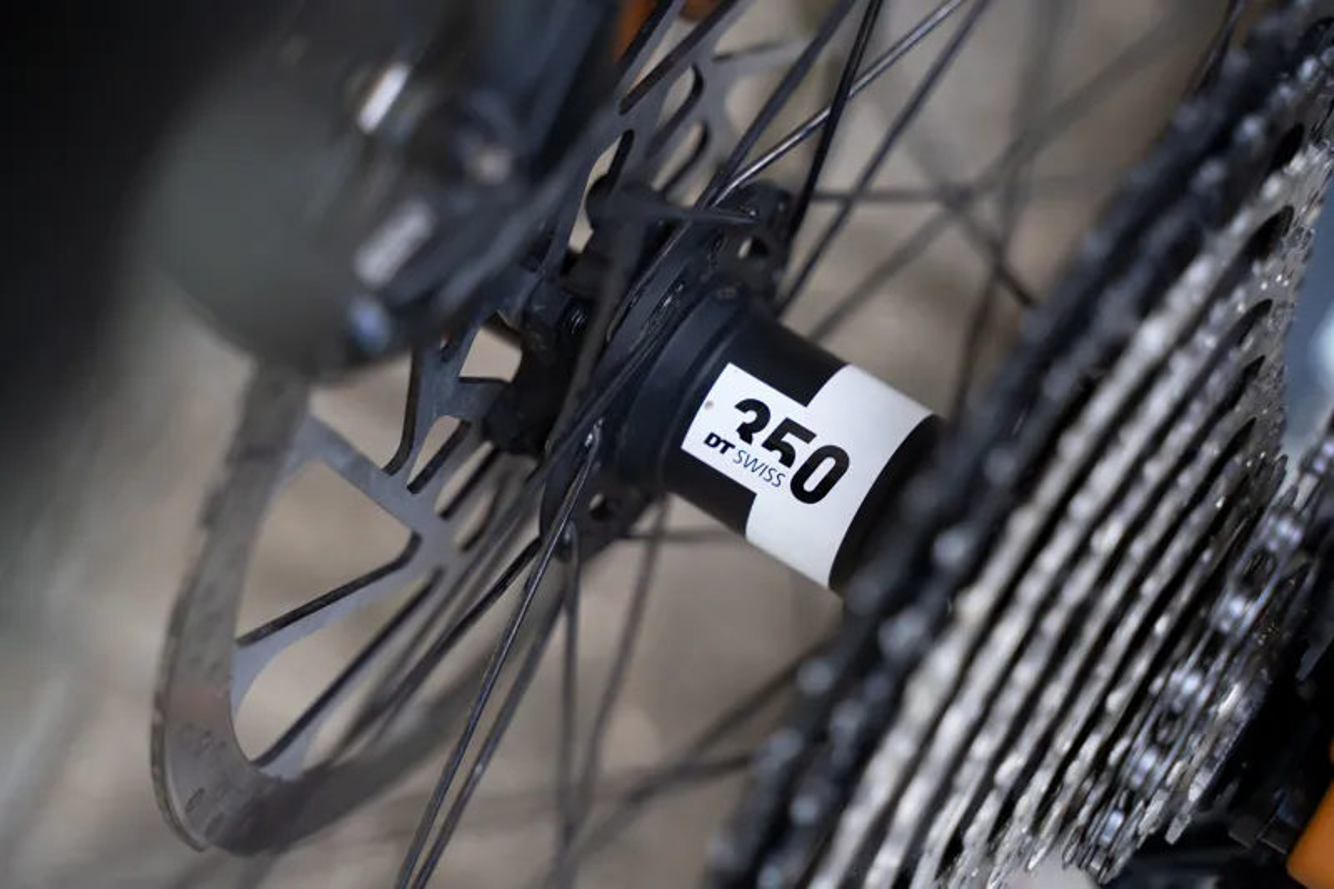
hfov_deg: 27.0
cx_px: 667
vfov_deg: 18.2
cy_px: 444
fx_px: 2778
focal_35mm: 75
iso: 1000
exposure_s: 1/1600
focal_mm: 75
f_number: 3.5
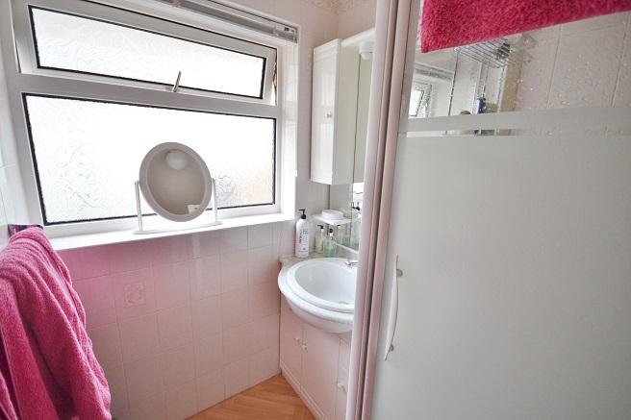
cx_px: 316
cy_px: 210
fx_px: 263
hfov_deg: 100.4
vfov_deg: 77.3
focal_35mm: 15
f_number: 4.5
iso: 400
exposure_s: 1/80
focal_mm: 10
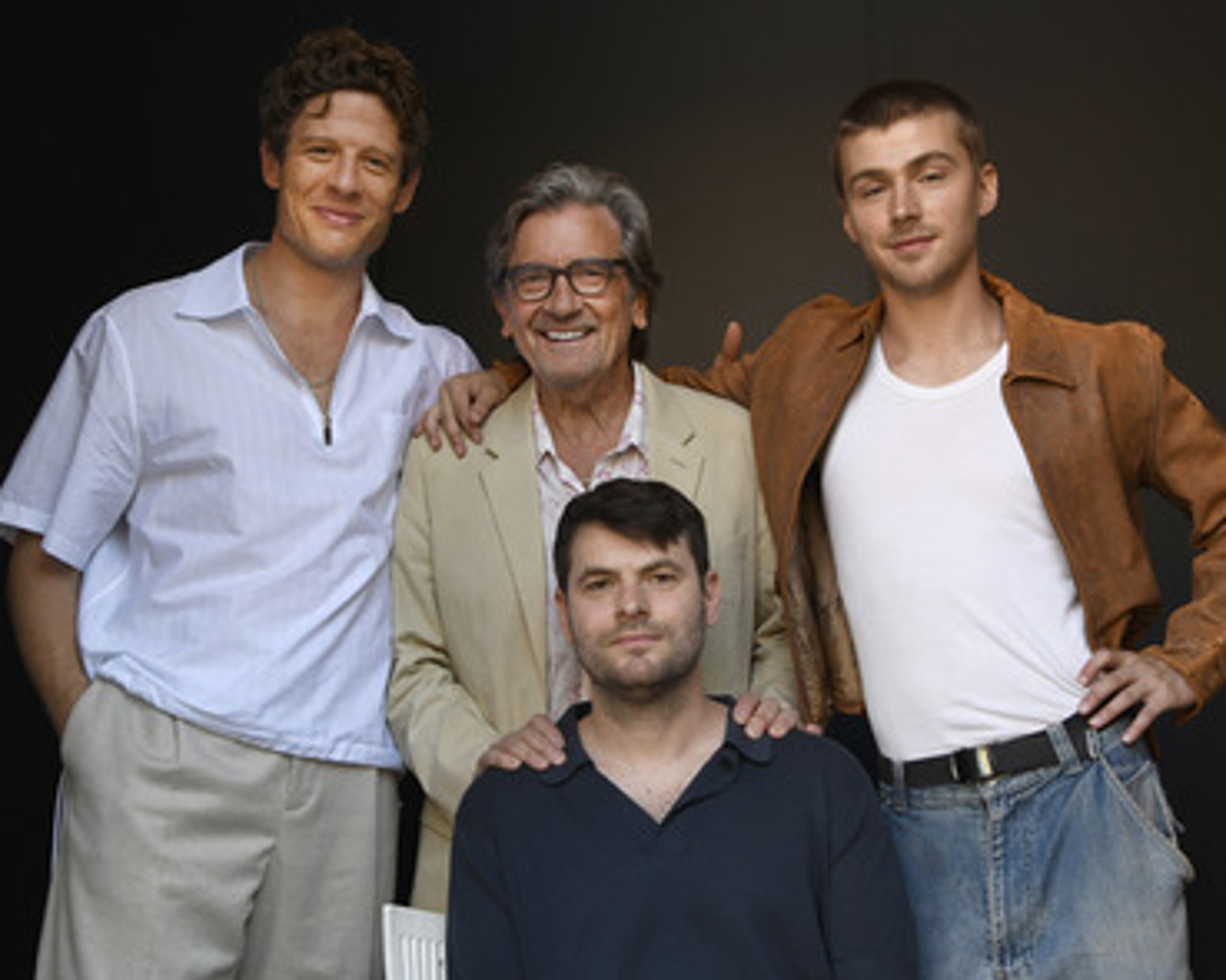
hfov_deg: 46.8
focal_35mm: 39
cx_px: 636
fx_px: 1415
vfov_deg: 38.2
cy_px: 485
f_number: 4.5
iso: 640
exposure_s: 1/250
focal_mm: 34
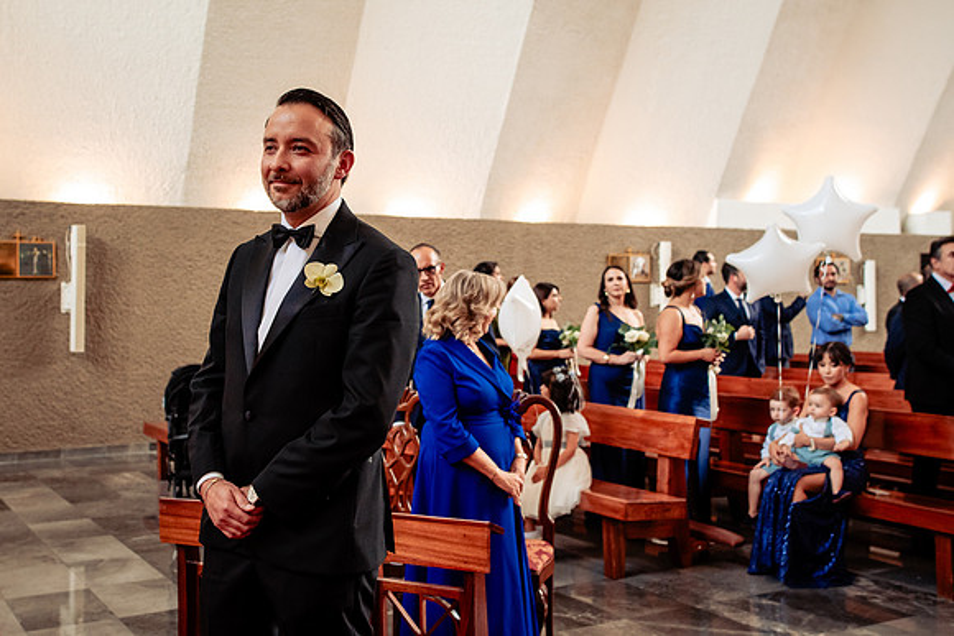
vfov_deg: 31.6
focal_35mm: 42
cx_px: 414
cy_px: 289
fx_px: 1124
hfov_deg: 45.9
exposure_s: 1/160
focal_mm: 35
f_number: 4.5
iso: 1600
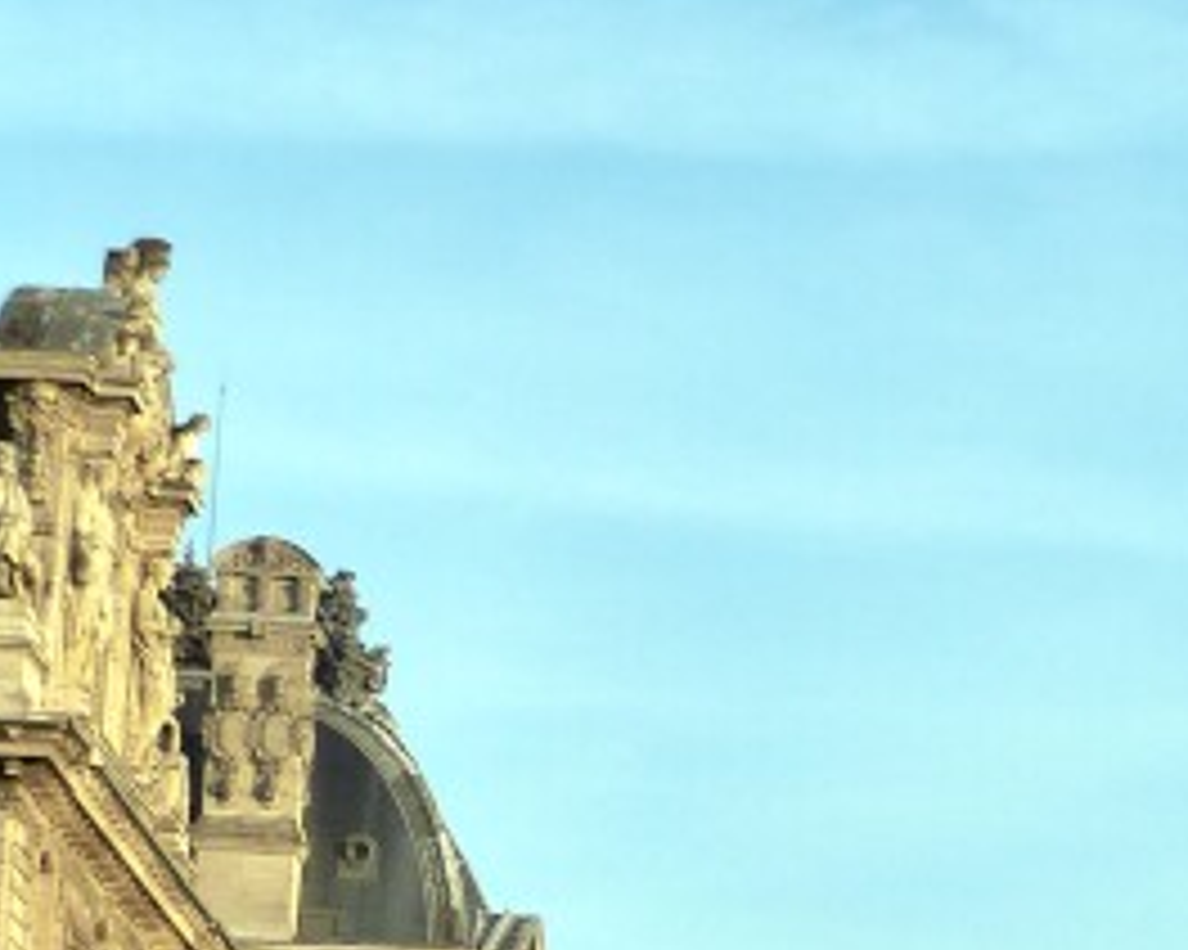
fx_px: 5588
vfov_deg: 9.6
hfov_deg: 11.2
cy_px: 1067
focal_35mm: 159
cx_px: 2228
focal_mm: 6.9
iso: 125
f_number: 4
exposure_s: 1/320
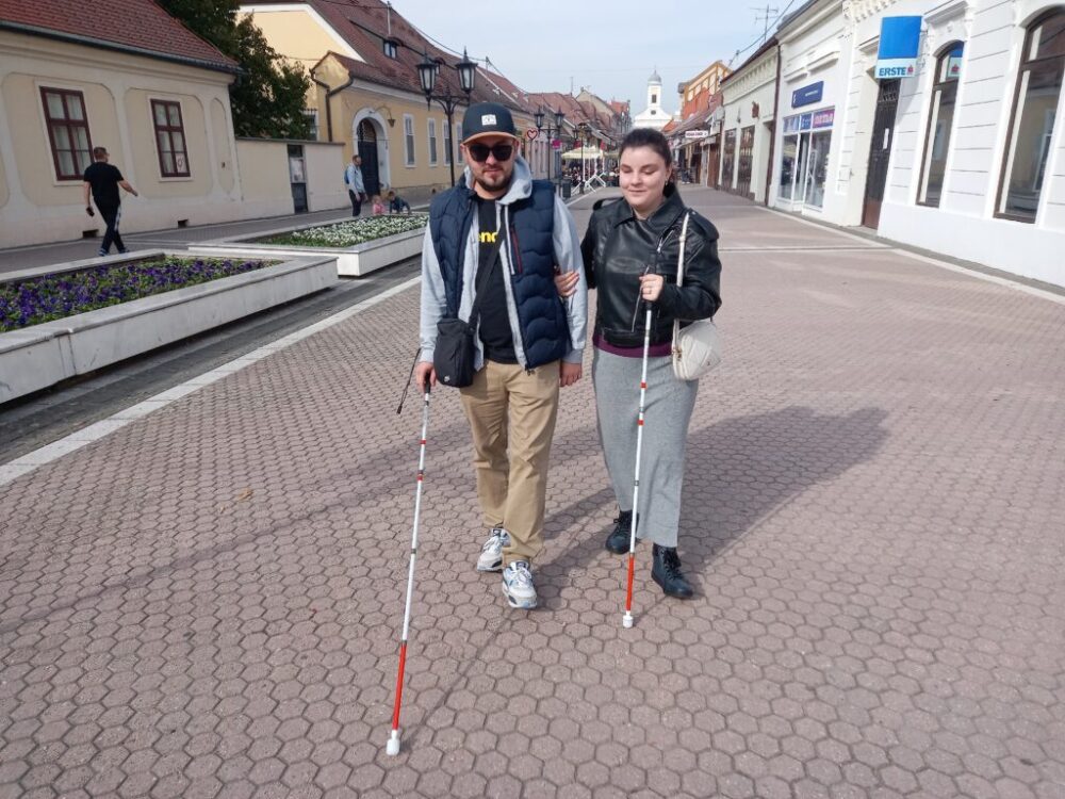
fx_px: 769
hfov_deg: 69.4
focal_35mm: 25
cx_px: 532
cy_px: 400
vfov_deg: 54.9
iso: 32
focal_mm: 4.6
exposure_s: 1/471
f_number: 2
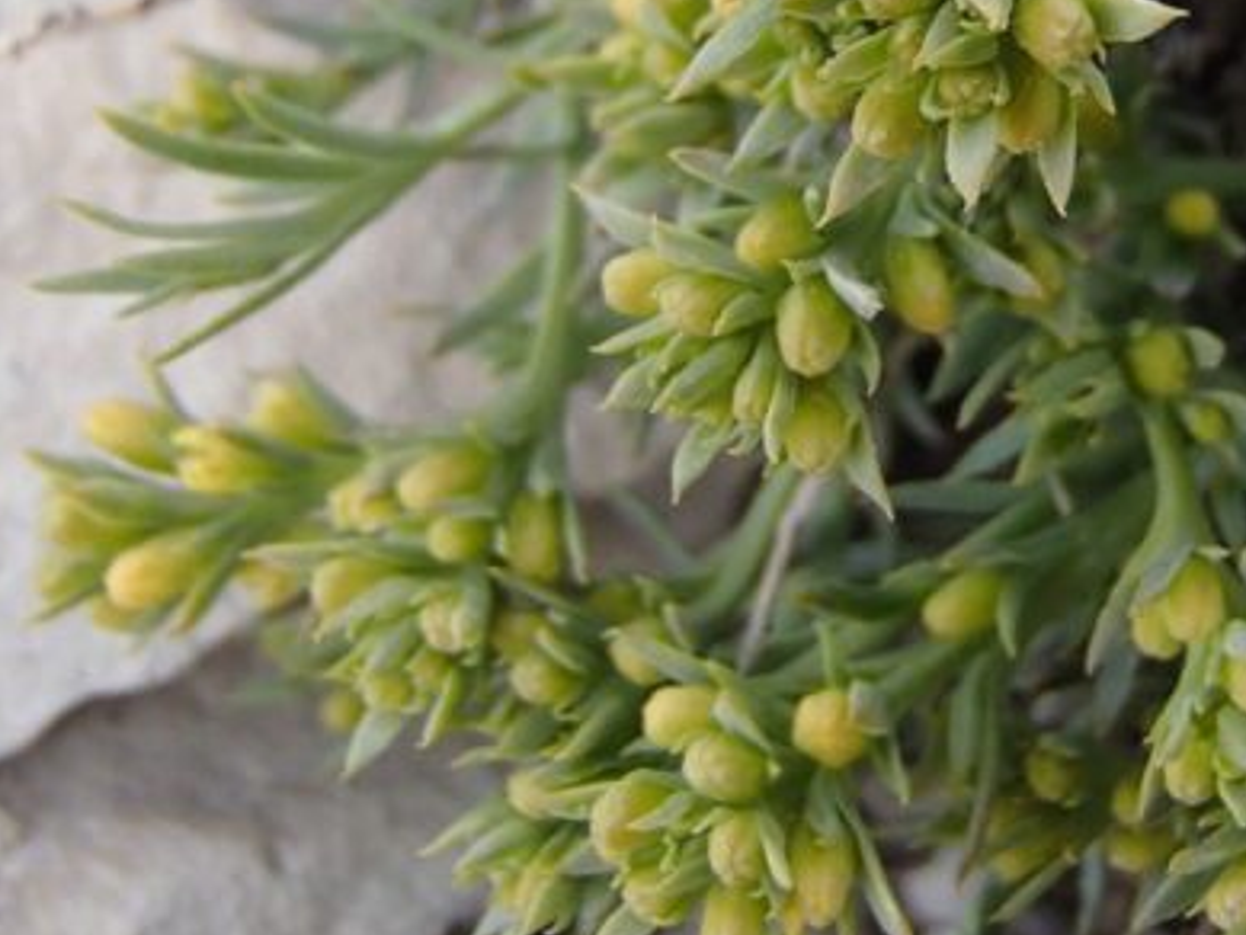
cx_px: 913
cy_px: 29
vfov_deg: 19.7
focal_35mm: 73
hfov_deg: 26.4
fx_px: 2628
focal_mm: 6.64
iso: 160
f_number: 4.7
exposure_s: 1/160
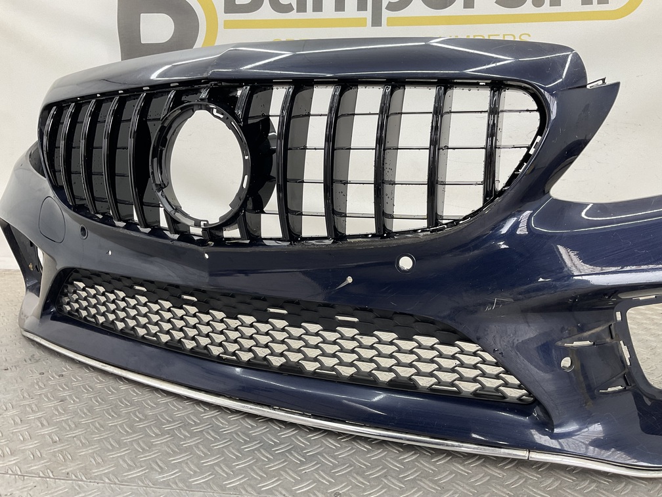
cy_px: 248
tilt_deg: -10.9
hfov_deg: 61.7
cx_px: 331
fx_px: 555
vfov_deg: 48.2
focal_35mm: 29
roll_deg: -2.0
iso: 50
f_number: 1.8
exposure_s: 1/120
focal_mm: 3
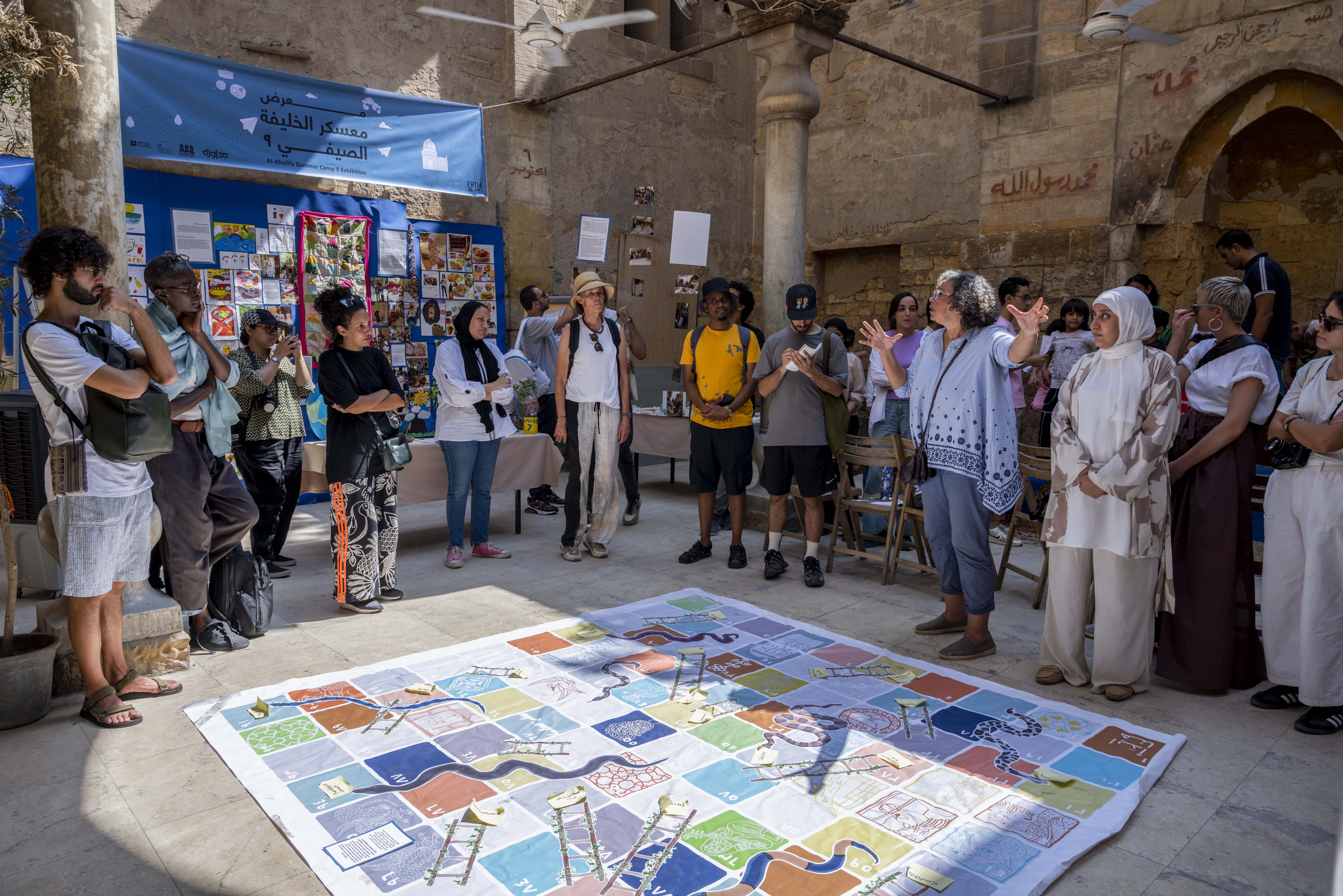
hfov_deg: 73.7
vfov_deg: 53.1
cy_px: 448
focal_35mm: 24
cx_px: 672
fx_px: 895
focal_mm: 24
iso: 100
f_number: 7.1
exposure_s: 1/250
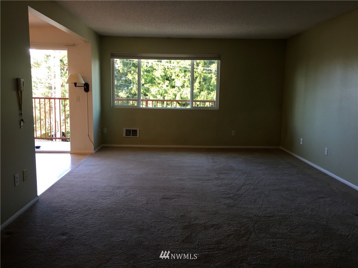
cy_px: 134
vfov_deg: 48.2
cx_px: 179
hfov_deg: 61.7
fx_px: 300
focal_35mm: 29
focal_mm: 4.15
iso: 32
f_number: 2.2
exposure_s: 1/40
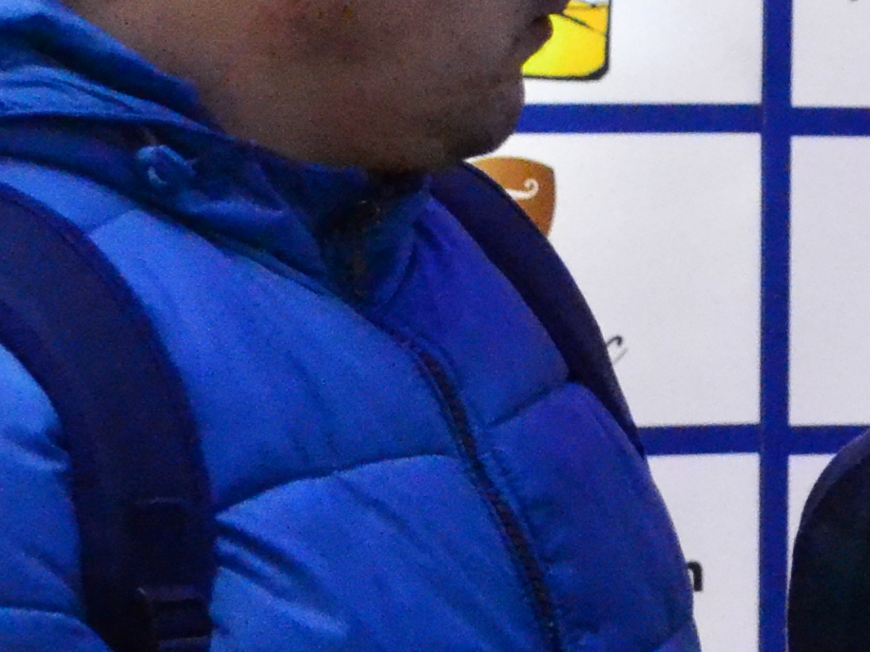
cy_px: 379
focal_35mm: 247
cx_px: 1964
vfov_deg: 6.0
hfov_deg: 7.6
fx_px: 6207
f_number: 5.6
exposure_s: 1/60
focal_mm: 34
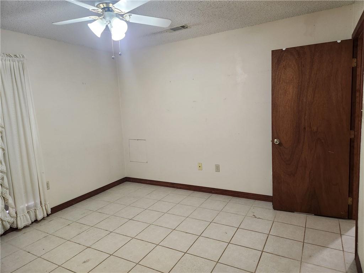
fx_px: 242
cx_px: 182
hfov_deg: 73.9
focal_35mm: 23
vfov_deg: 58.9
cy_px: 136
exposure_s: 1/120
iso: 320
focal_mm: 5.4
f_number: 1.8
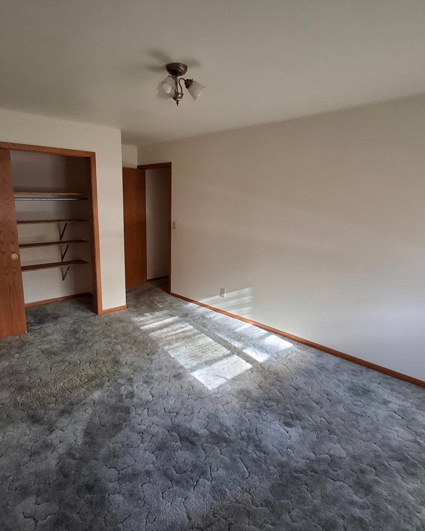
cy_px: 267
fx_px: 330
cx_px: 199
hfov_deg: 65.5
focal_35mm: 21
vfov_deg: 77.6
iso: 100
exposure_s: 1/40
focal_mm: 1.64
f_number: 2.2
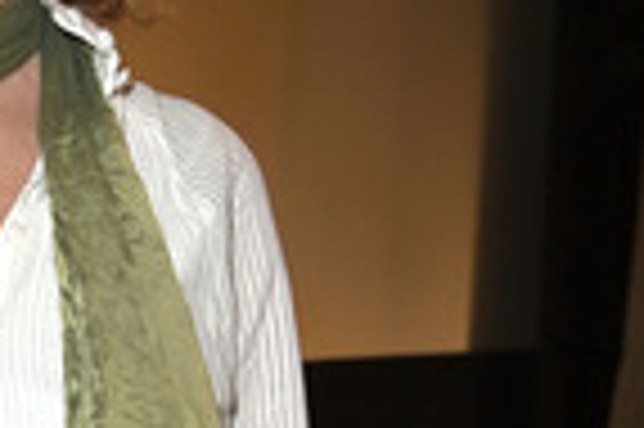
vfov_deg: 11.0
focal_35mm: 120
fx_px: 2144
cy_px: -212
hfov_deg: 16.8
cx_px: 47
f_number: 5.6
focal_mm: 38
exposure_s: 1/125
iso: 1600
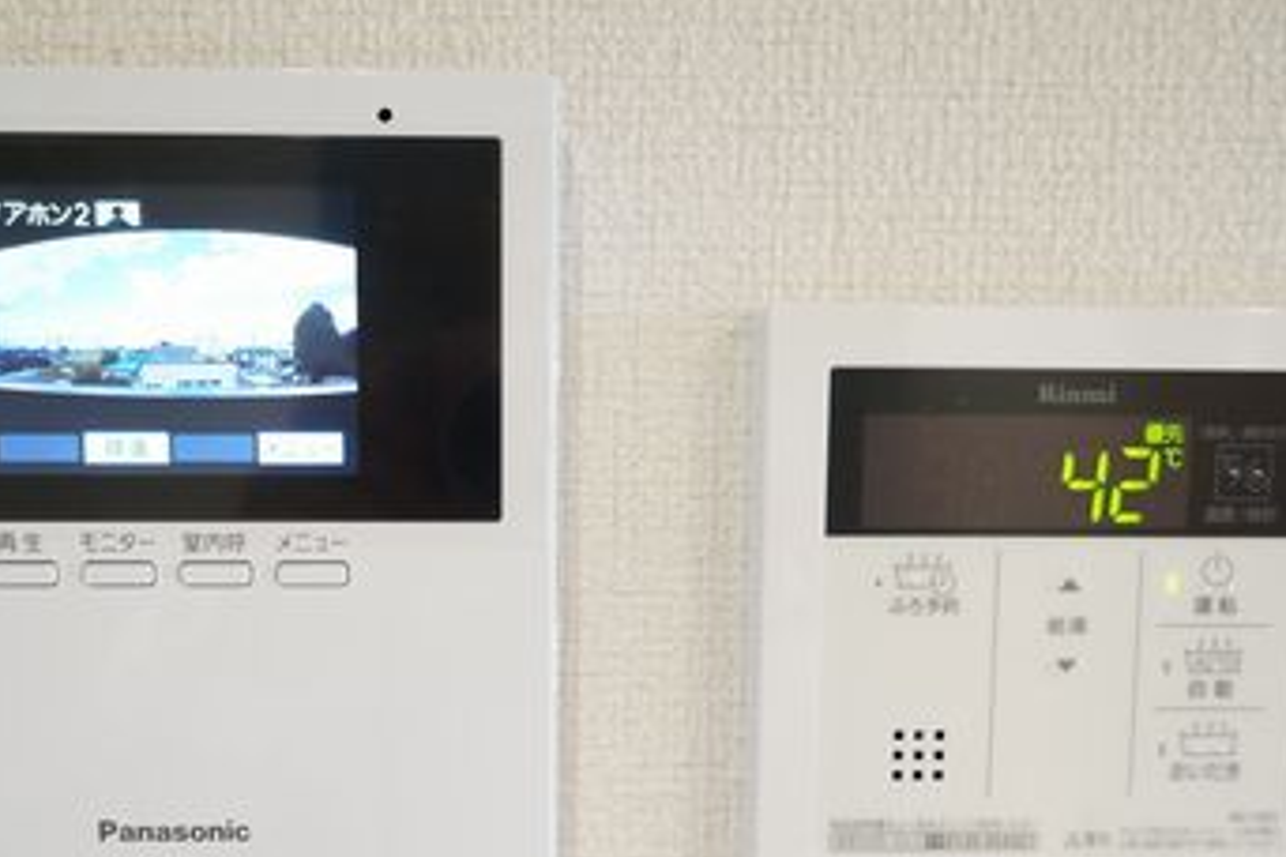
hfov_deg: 54.3
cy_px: 577
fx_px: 1250
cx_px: 560
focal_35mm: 35
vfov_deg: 37.4
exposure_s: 1/60
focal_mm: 16
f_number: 4
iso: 800
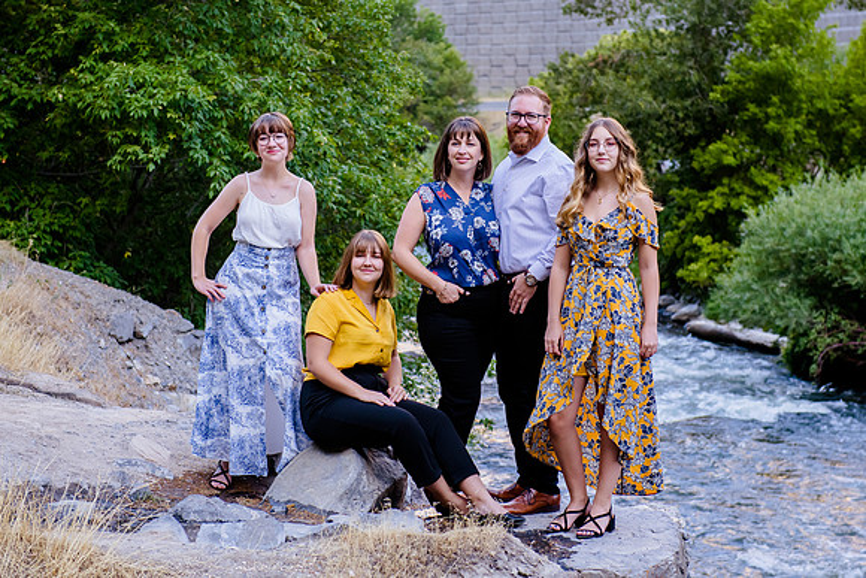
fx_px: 1995
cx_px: 467
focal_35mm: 83
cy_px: 237
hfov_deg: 24.5
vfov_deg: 16.5
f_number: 4.5
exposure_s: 1/400
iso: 1000
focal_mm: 70
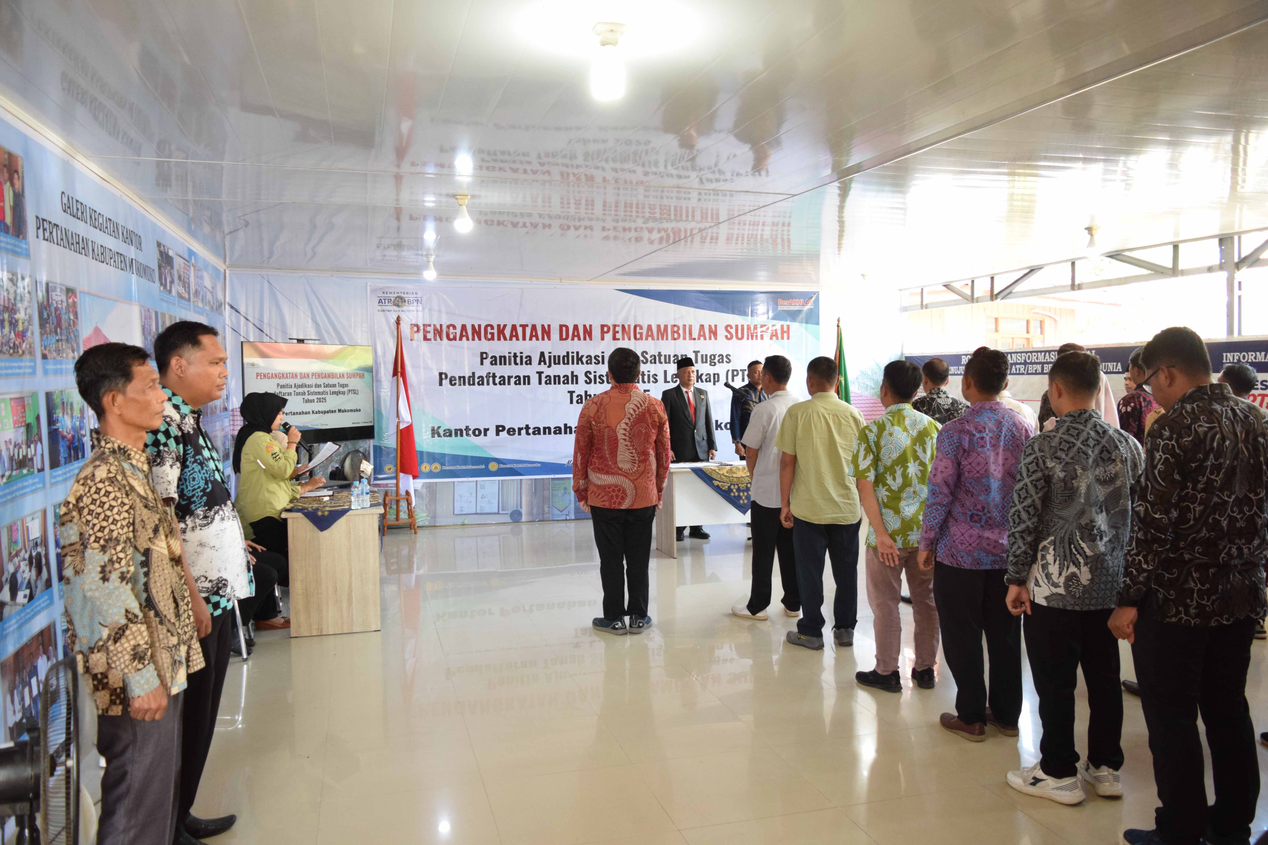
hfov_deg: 67.4
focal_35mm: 27
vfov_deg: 47.9
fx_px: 951
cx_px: 634
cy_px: 422
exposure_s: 1/200
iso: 1600
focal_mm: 18
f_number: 3.5
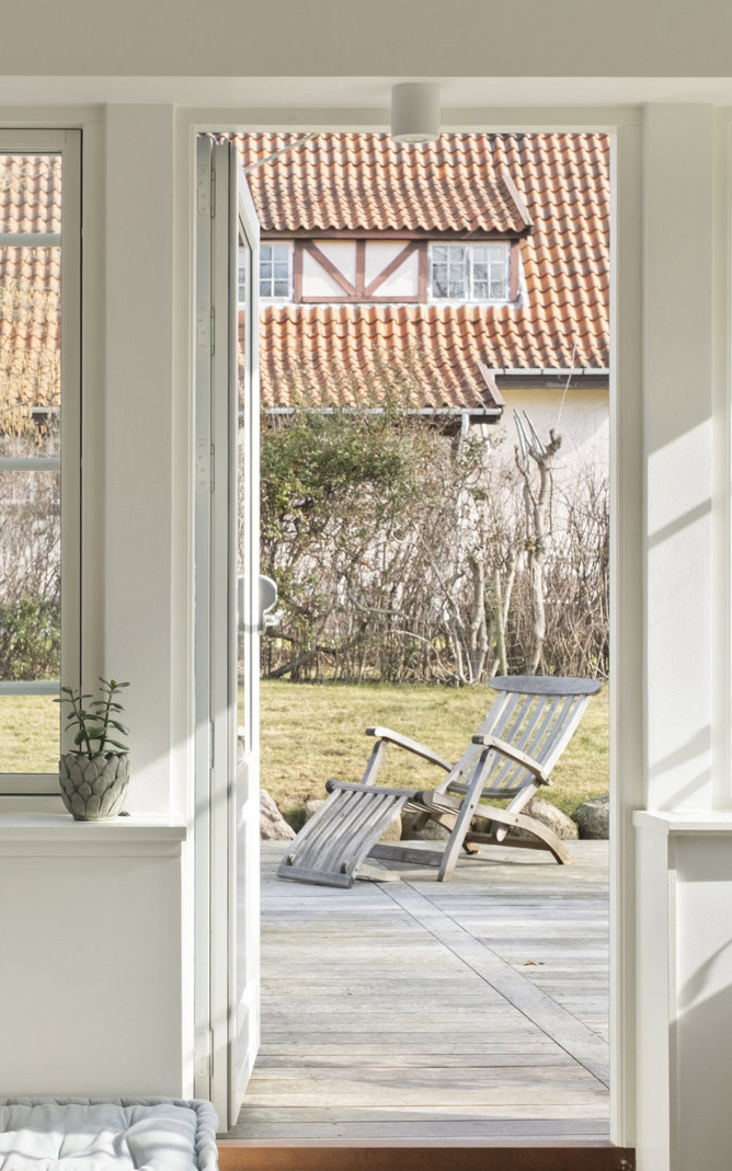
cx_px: 119
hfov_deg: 21.0
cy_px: 638
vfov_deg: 33.5
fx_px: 1947
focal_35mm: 61
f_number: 8
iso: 320
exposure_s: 1/40
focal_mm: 21.3
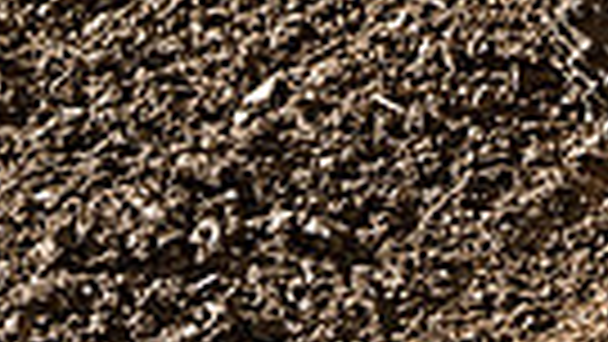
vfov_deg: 2.3
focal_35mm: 525
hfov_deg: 4.1
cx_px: 603
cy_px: -616
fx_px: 8466
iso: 400
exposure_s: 1/3200
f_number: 2.8
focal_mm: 100
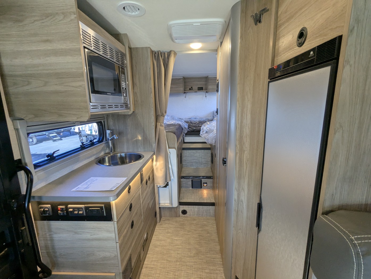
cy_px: 140
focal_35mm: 16
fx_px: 172
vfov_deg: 78.2
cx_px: 186
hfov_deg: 94.4
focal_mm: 2.35
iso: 252
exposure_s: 1/129
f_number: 2.2
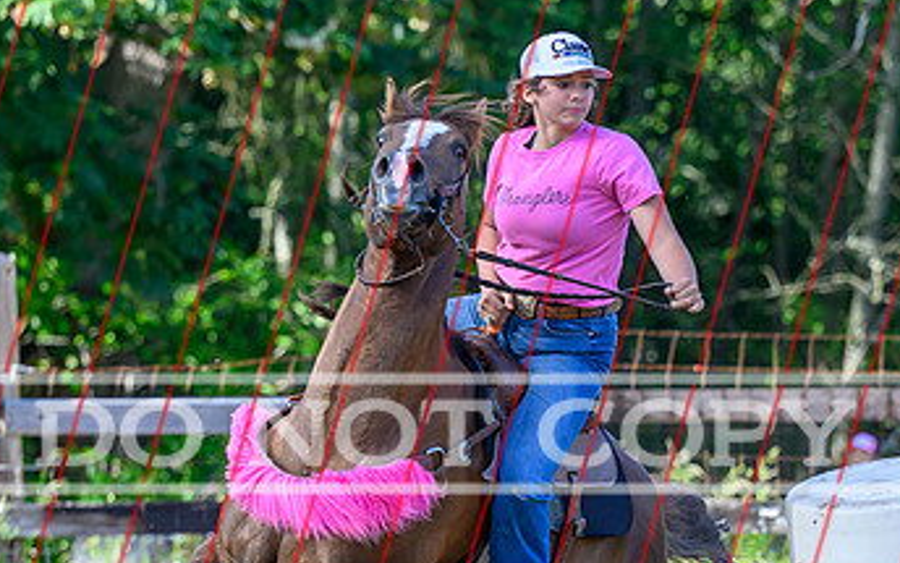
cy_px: 590
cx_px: 380
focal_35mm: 362
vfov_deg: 3.6
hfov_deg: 5.8
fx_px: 8879
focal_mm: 120
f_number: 2.8
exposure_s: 1/2500
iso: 720
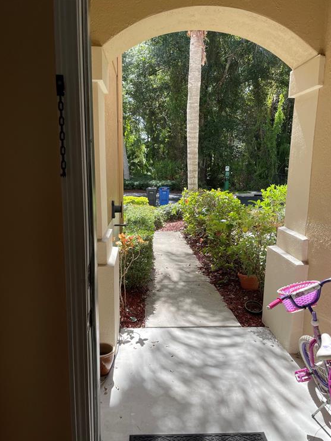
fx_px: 344
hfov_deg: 51.3
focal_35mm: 27
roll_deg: +0.0
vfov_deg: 65.3
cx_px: 162
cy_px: 226
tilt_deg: -11.4
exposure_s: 1/861
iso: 32
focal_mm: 4.2
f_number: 1.6
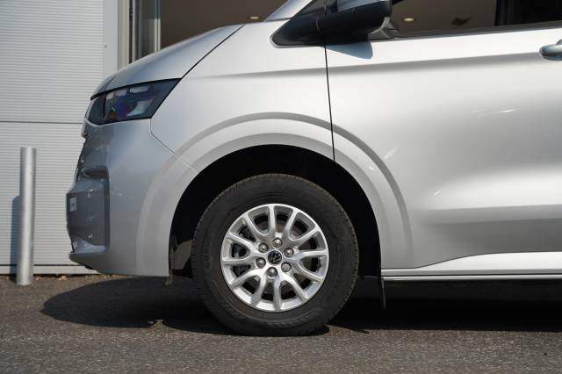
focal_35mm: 64
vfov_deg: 21.3
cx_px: 281
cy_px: 187
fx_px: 994
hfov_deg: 31.6
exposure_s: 1/640
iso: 100
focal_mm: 63.7
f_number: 4.5
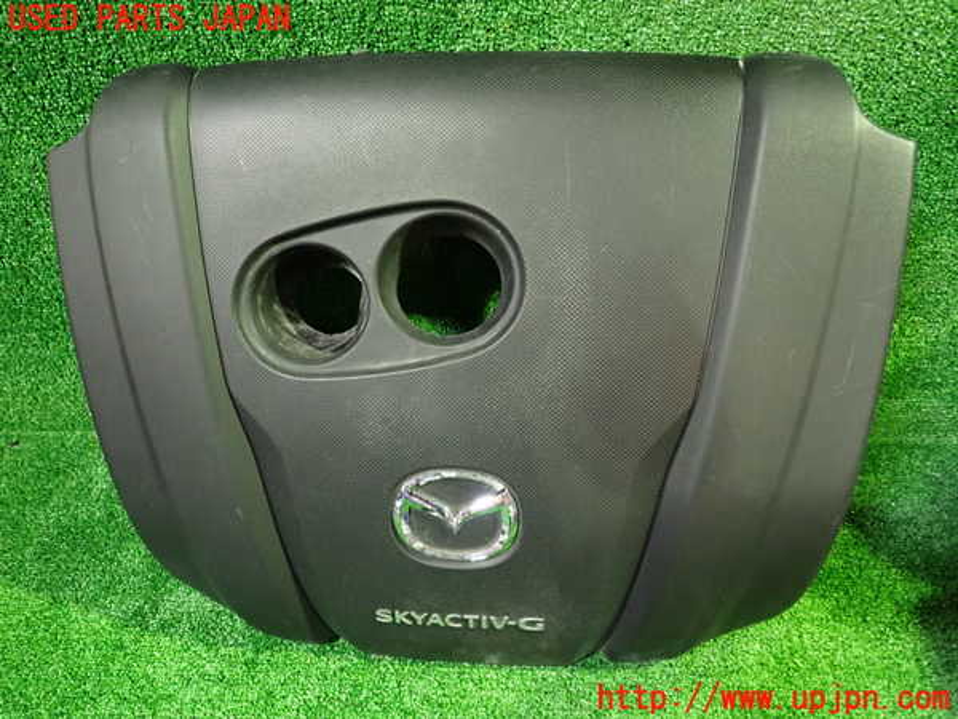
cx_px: 479
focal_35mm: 25
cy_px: 360
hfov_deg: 69.4
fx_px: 692
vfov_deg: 54.9
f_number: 2
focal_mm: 4.5
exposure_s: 1/30
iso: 800
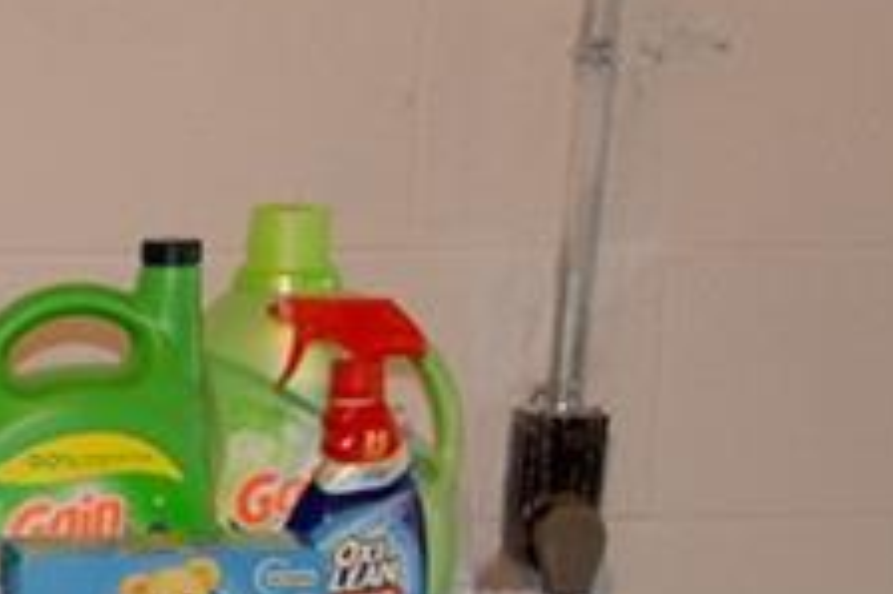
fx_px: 4065
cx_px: -582
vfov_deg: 8.1
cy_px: 979
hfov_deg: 11.8
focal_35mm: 164
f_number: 4
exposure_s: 1/60
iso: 800
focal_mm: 24
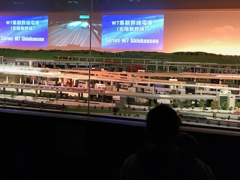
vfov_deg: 35.6
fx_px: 277
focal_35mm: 40
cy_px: 59
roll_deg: -1.6
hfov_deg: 46.2
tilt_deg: -0.3
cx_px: 82
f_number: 1.8
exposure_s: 1/12
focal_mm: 3.99
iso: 100
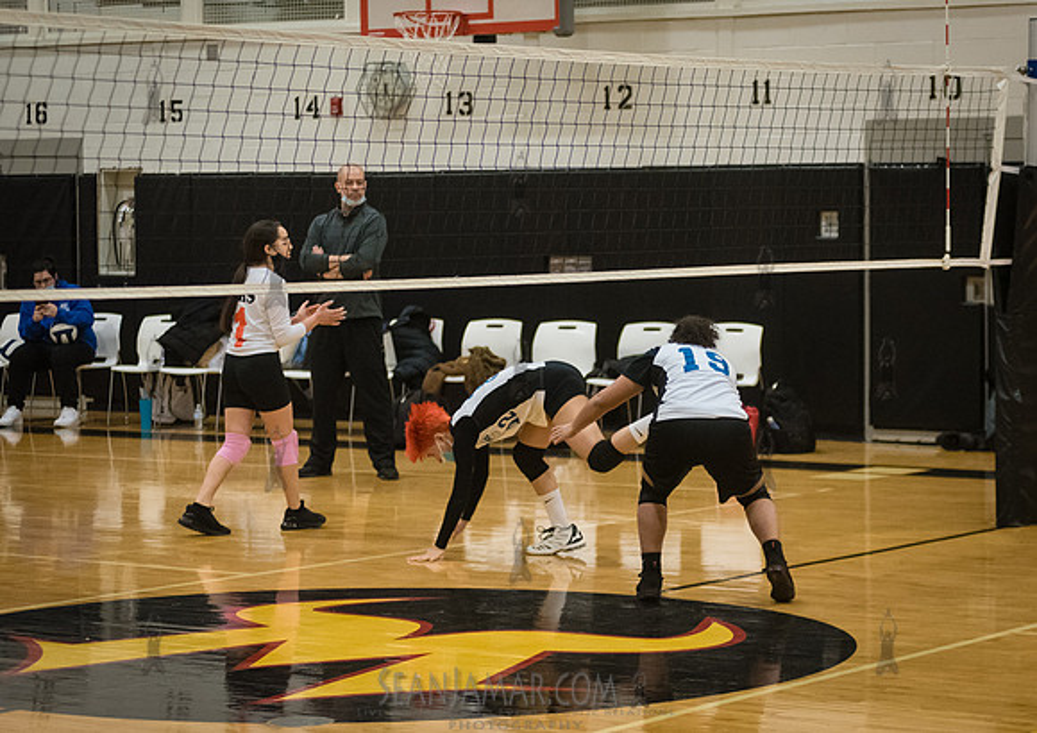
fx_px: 3085
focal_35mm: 105
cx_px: 694
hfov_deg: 19.0
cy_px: 367
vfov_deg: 13.6
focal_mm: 80
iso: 5000
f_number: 3.2
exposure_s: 1/400
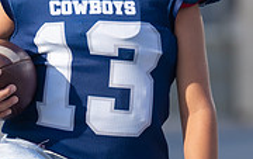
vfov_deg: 2.5
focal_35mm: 529
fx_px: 3652
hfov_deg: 4.0
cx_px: 93
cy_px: 34
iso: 100
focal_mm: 158
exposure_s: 1/640
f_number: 2.8
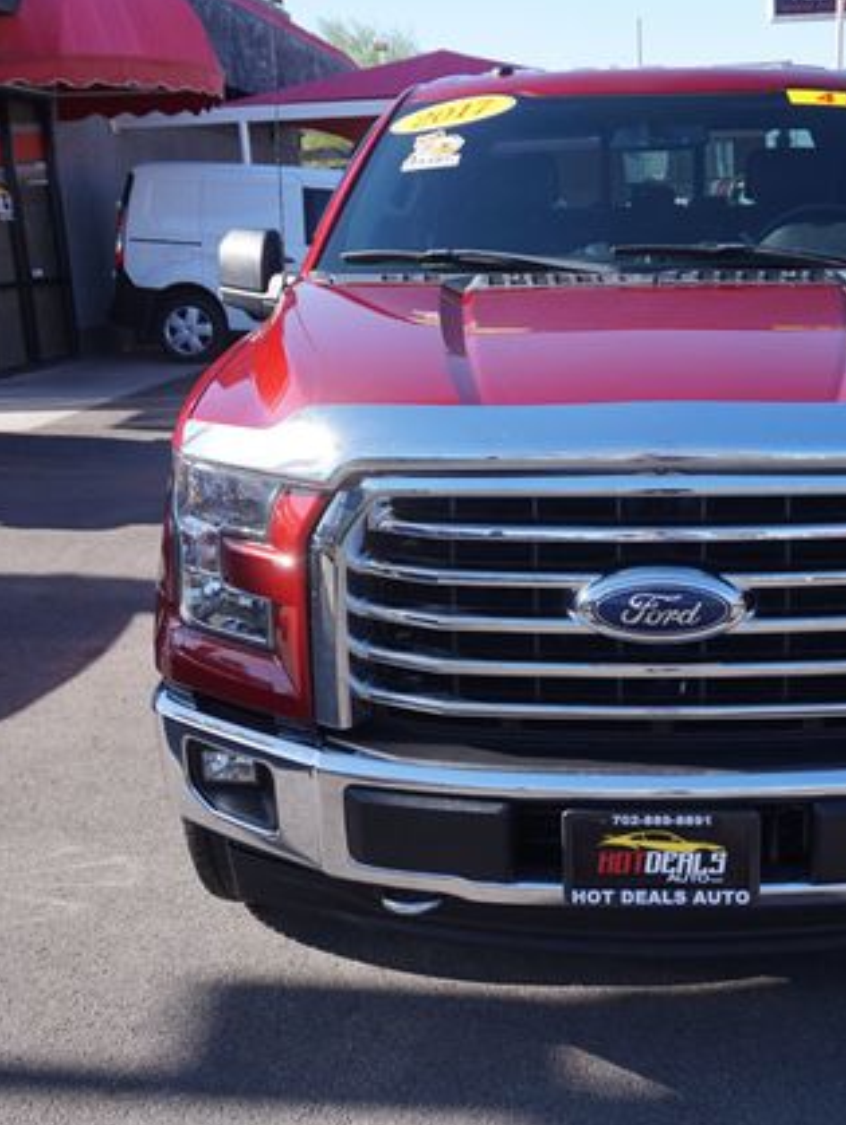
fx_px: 1432
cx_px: 588
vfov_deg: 42.9
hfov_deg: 32.5
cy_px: 558
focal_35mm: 44
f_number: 5.6
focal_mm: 20
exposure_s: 1/200
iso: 100
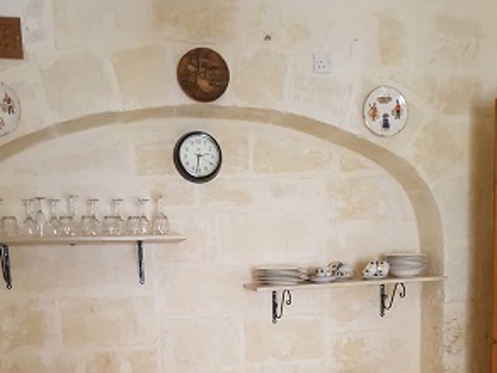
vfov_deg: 36.1
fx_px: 546
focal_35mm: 38
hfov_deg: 49.0
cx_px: 245
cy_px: 313
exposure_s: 1/14
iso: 200
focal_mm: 4.2
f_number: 1.7
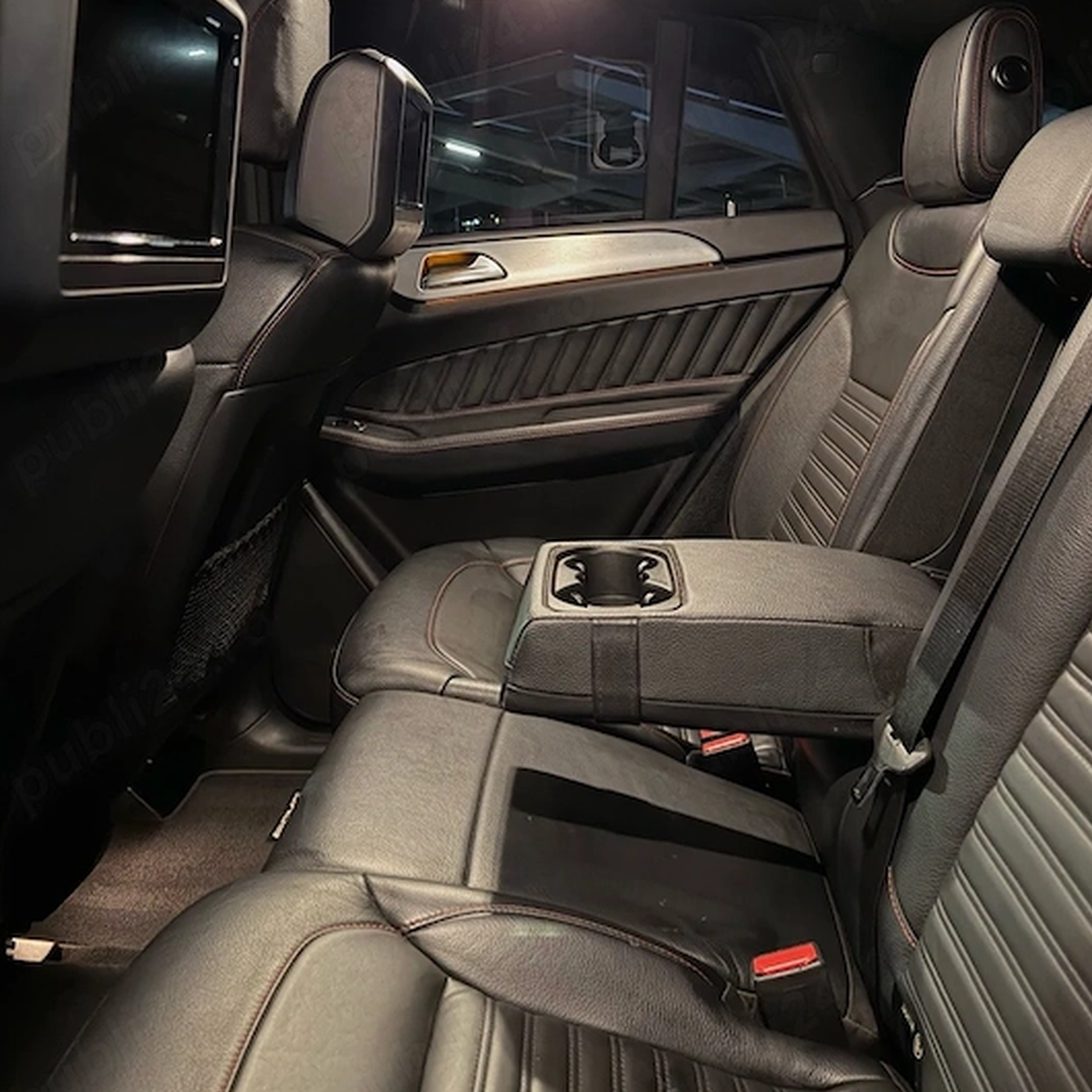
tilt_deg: -9.7
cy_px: 435
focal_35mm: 32
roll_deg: +0.9
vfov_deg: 50.8
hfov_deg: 51.1
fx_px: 1142
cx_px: 544
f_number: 1.78
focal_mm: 6.76
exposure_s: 1/10
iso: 800
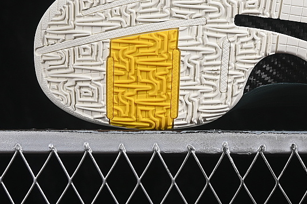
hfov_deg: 13.4
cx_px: 264
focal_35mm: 152
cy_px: 2
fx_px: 1296
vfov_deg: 9.0
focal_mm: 50
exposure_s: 1/80
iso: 160
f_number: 8
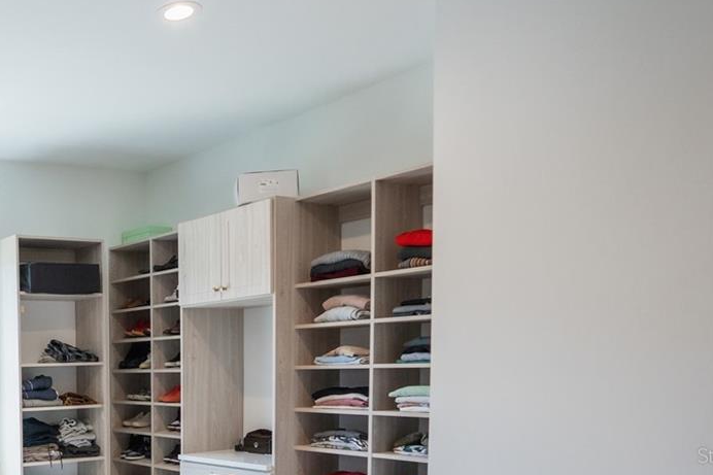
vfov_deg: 33.4
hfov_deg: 42.9
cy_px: 455
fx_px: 733
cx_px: -35
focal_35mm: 37
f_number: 4
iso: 1000
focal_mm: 16
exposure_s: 1/160
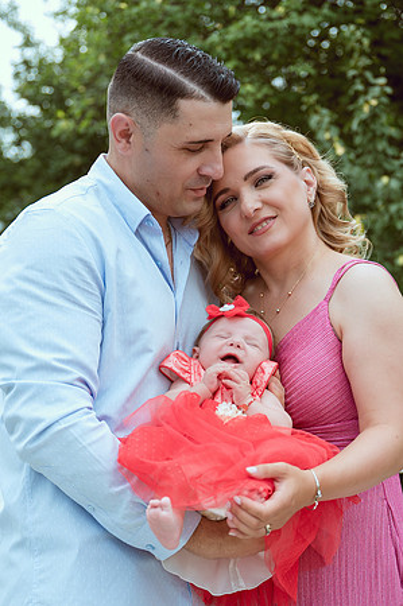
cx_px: 148
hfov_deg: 18.2
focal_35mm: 75
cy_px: 321
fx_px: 1257
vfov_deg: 27.1
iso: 160
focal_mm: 46
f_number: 2.8
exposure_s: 1/500
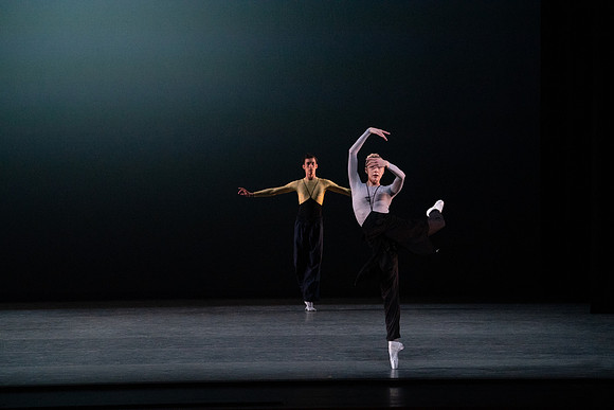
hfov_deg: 13.2
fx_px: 2661
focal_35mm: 156
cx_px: 307
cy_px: 205
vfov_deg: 8.8
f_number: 8
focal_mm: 156
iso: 12800
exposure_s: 1/500
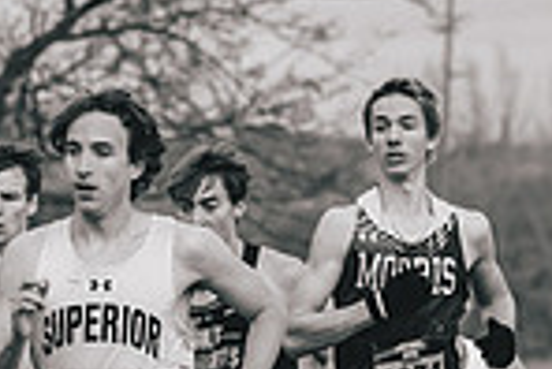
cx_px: -30
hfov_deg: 3.3
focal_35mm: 631
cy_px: 442
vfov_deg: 2.2
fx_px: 9685
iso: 400
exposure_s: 1/1250
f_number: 6.3
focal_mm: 161
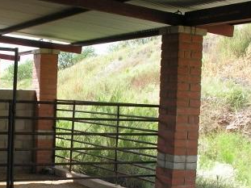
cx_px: 61
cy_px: 142
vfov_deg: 20.3
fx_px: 522
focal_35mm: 72
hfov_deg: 26.7
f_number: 5
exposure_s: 1/105
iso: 50
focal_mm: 8.9
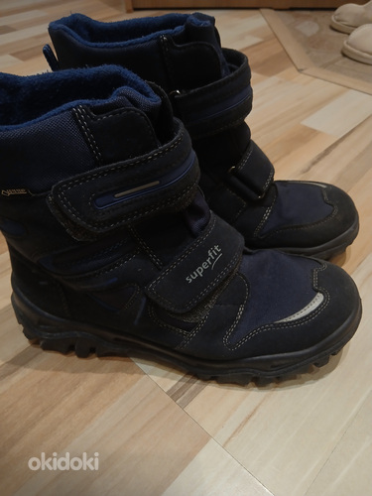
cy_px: 248
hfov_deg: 53.1
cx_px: 186
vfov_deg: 67.3
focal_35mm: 26
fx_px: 373
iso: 250
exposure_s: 1/25
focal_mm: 3.98
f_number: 1.8
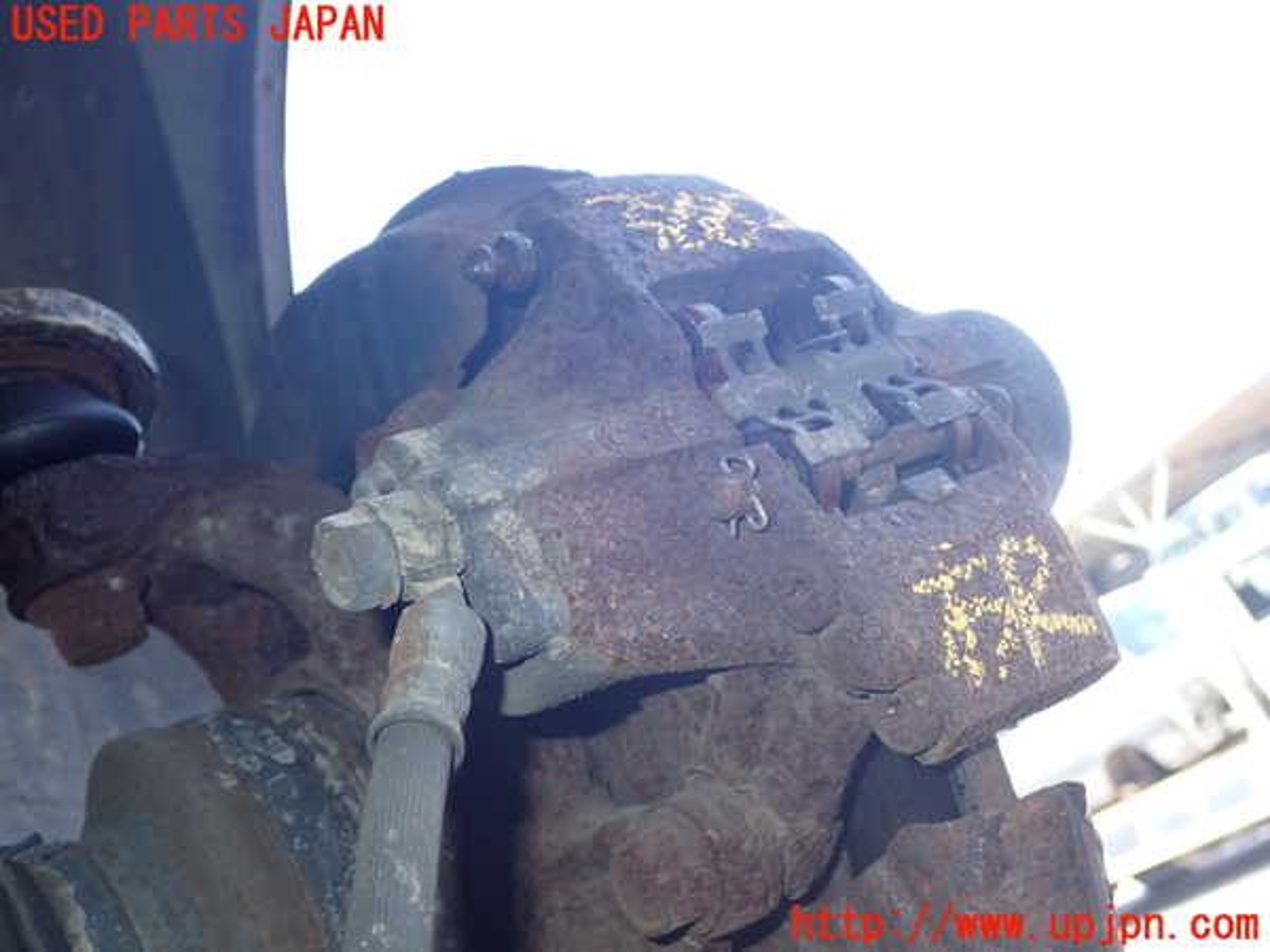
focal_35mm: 41
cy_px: 476
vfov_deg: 35.1
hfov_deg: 45.8
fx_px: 1504
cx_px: 635
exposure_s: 1/125
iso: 160
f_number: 2.8
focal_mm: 7.31
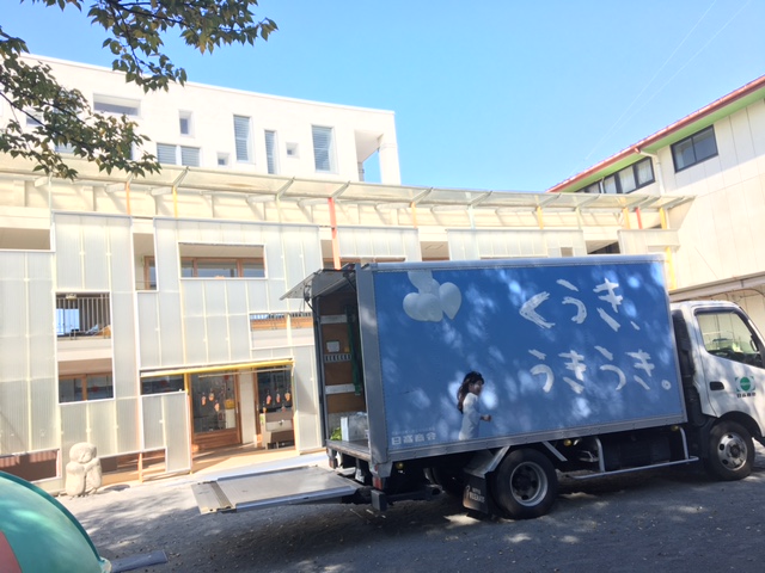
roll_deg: +5.8
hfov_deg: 61.7
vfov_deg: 48.2
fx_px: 641
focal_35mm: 29
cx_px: 382
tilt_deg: +7.3
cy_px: 286
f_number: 2.2
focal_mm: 4.15
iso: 25
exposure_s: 1/392
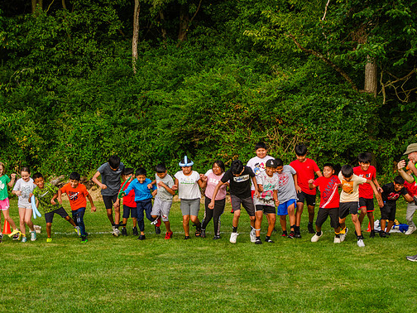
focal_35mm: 91
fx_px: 1096
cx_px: 231
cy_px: 157
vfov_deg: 16.2
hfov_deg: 21.5
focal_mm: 55
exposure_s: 1/200
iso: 200
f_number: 7.1
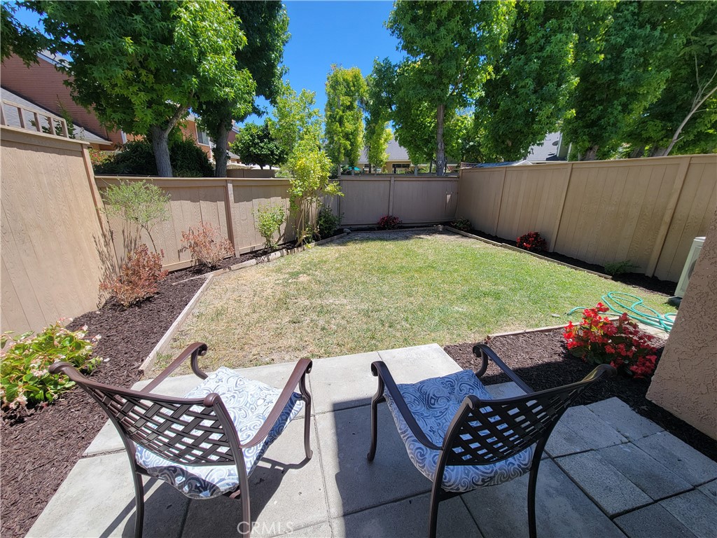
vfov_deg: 89.9
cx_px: 358
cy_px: 269
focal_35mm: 13
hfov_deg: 106.2
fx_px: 269
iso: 50
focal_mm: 2.2
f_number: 2.2
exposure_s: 1/887
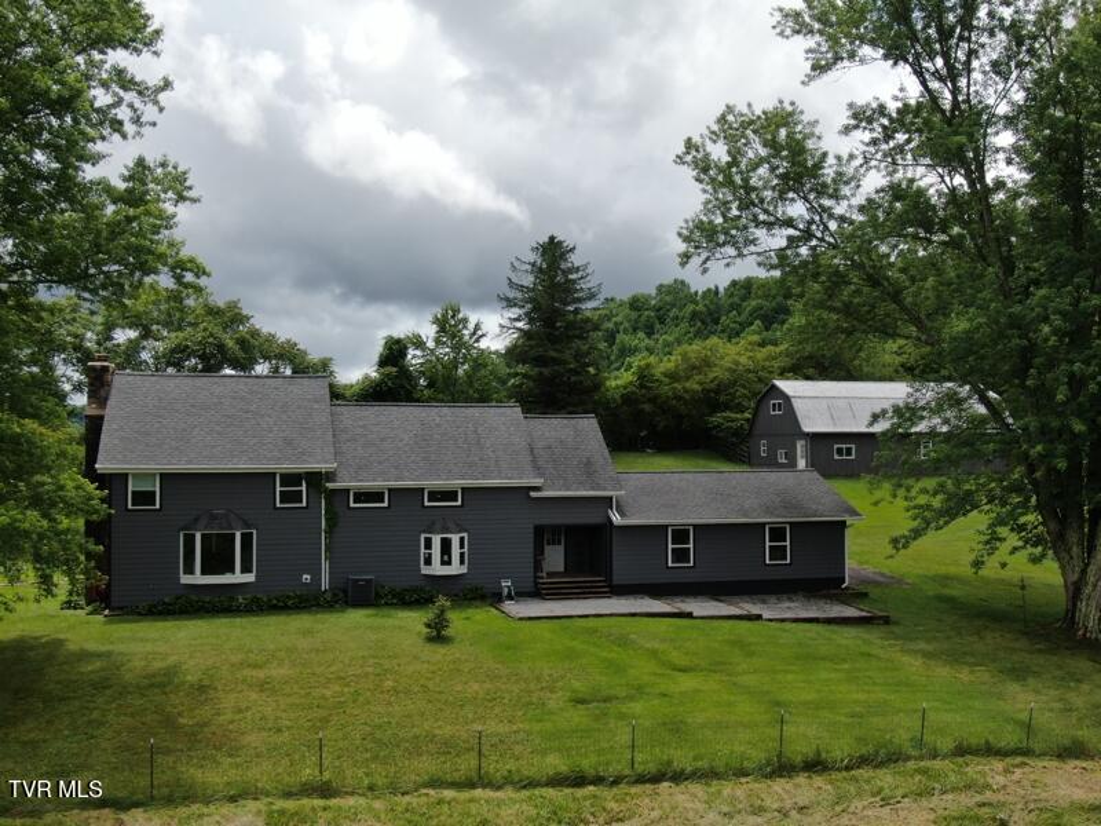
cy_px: 413
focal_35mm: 39
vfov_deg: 36.8
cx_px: 550
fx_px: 1240
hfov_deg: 47.9
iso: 100
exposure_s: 1/1000
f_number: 3.4
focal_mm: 6.63
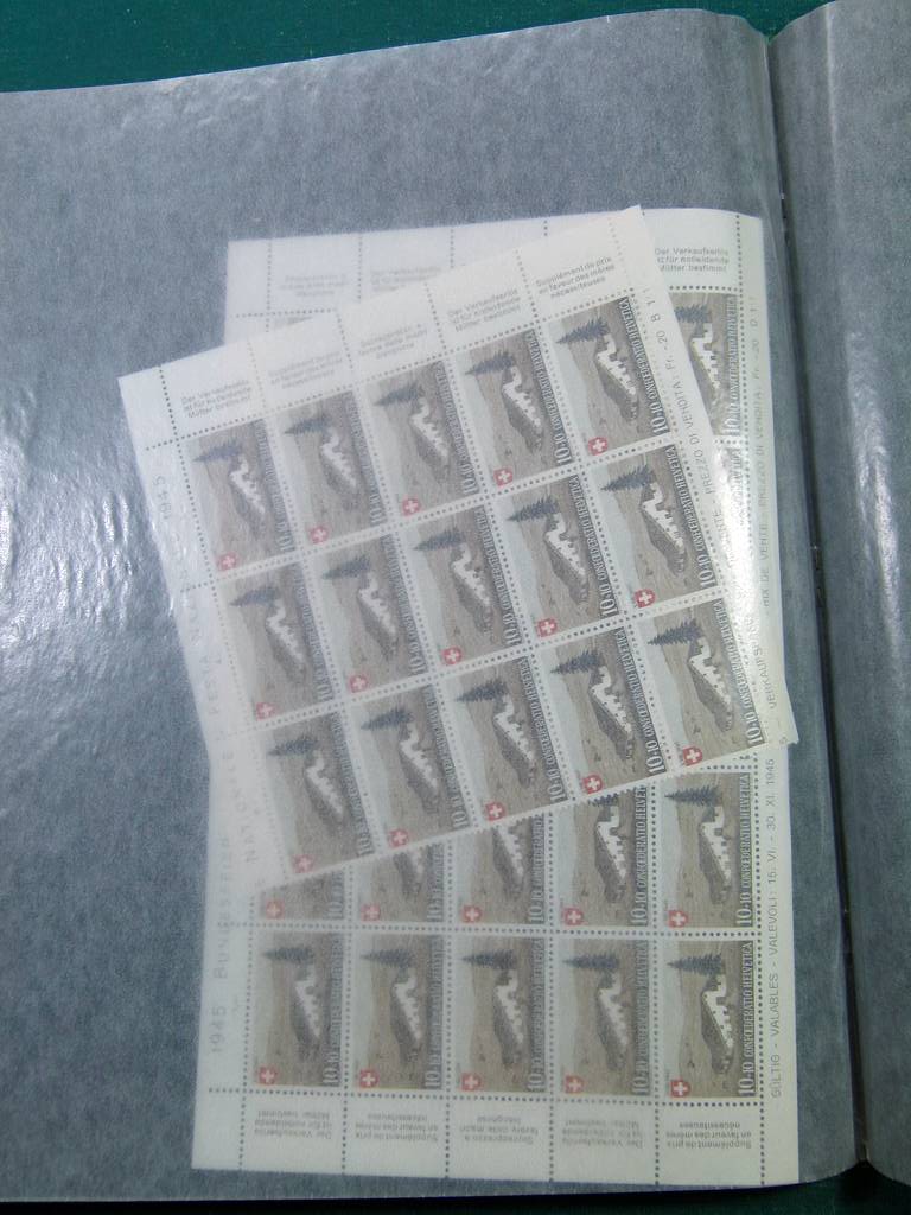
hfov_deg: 39.7
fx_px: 1263
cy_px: 608
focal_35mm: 36
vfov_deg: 51.4
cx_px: 456
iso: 100
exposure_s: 1/100
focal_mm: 6.5
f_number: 4
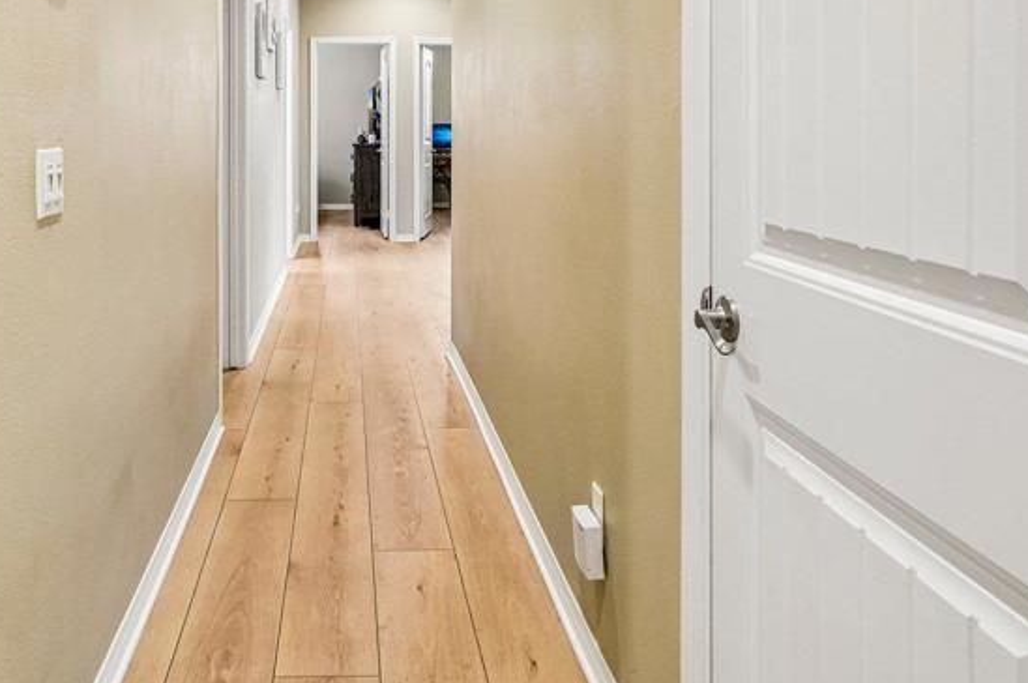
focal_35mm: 28
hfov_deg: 63.0
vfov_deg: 44.5
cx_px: 303
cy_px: 159
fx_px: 799
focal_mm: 15
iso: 1600
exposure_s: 1/30
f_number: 8
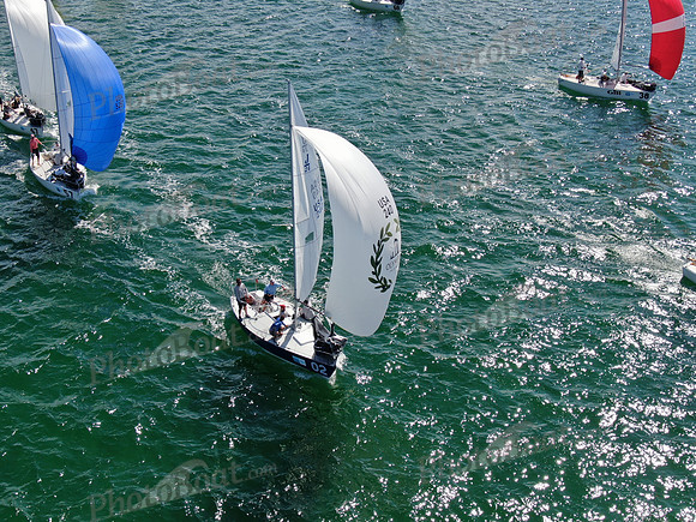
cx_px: 348
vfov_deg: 30.3
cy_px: 261
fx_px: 965
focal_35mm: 48
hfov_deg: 39.7
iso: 100
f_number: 3.8
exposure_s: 1/800
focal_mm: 8.6
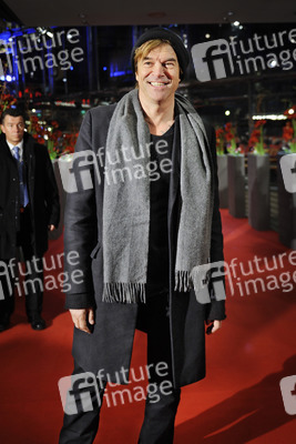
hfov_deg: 42.4
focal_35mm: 31
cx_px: 148
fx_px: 382
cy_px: 222
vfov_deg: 60.3
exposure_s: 1/100
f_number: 2.8
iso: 500
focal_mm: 31
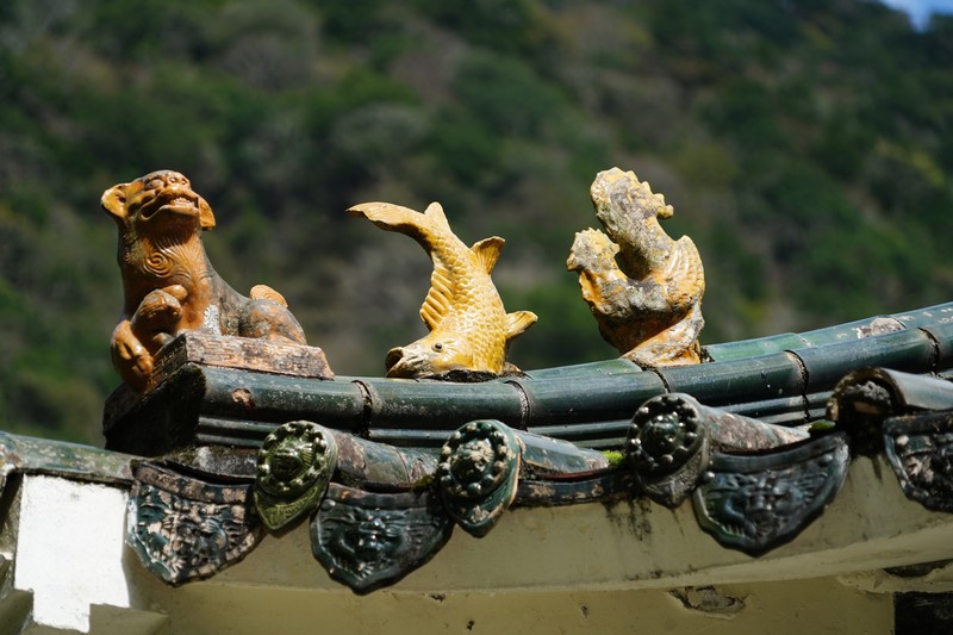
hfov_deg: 10.8
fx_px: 5055
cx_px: 476
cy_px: 318
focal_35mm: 191
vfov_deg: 7.2
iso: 250
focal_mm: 191
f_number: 6.3
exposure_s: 1/500
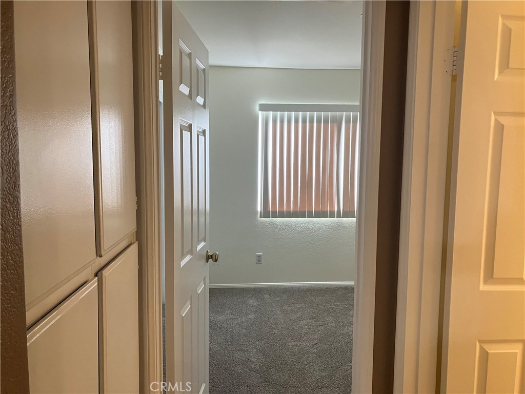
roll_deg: -1.6
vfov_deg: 49.7
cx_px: 262
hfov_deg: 63.4
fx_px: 425
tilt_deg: -3.7
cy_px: 197
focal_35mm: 28
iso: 100
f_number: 1.8
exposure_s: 1/60
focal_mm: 3.99
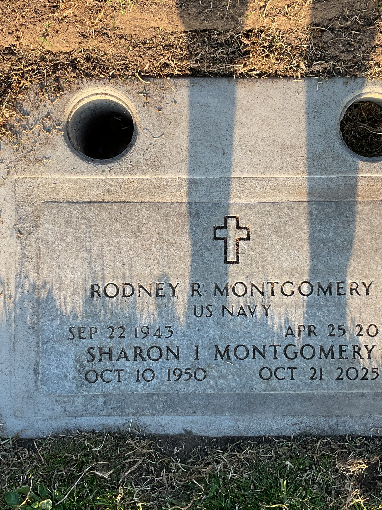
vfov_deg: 47.9
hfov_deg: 36.7
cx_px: 220
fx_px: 574
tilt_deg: -87.9
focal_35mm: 39
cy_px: 255
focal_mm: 3
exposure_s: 1/346
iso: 16
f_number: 1.8
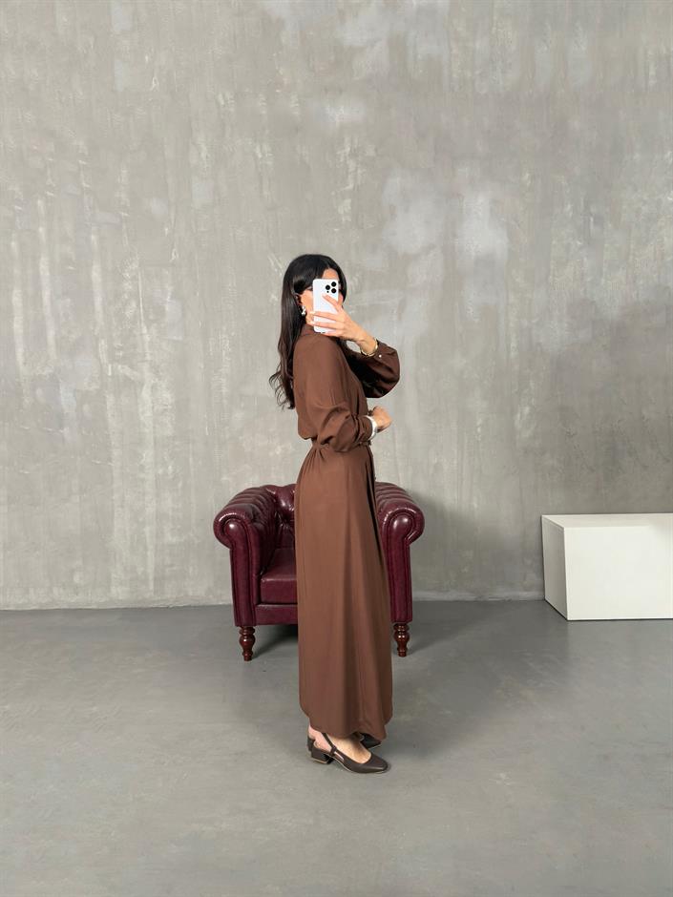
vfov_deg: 71.6
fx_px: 622
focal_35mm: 24
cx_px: 336
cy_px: 448
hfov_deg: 56.8
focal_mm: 6.76
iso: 125
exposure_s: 1/121
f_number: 1.78
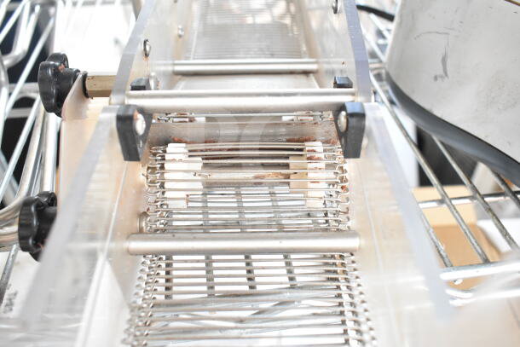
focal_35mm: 33
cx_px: 260
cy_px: 174
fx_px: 477
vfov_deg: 40.0
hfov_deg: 57.2
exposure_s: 1/100
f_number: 5
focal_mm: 22
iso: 1600
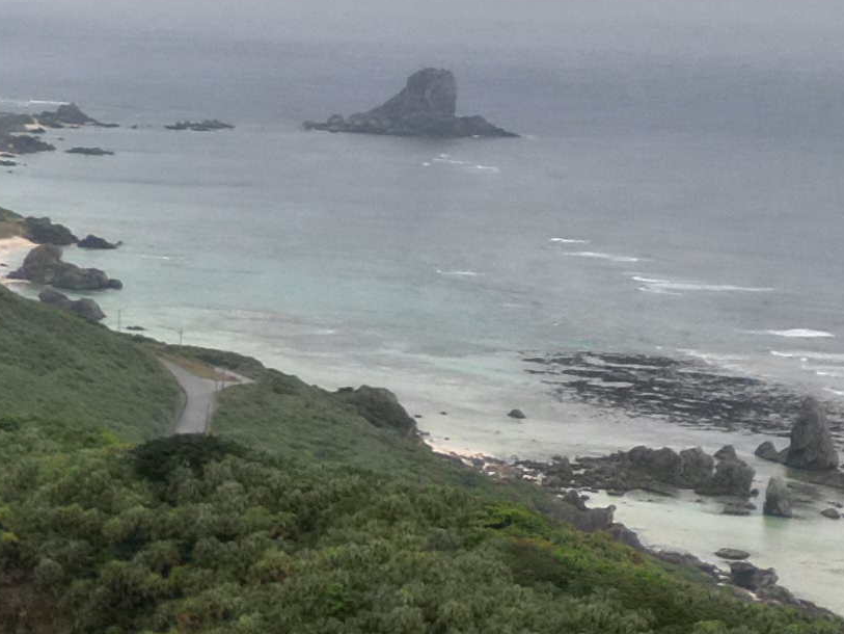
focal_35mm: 119
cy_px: 310
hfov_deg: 12.8
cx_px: -1160
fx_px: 2902
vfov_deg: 12.5
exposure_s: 1/15
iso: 150
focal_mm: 6.72
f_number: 1.7
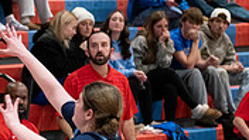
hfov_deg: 7.3
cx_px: -145
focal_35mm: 289
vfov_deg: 4.2
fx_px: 1908
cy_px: 131
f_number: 2.8
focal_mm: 70
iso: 5000
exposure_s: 1/1000
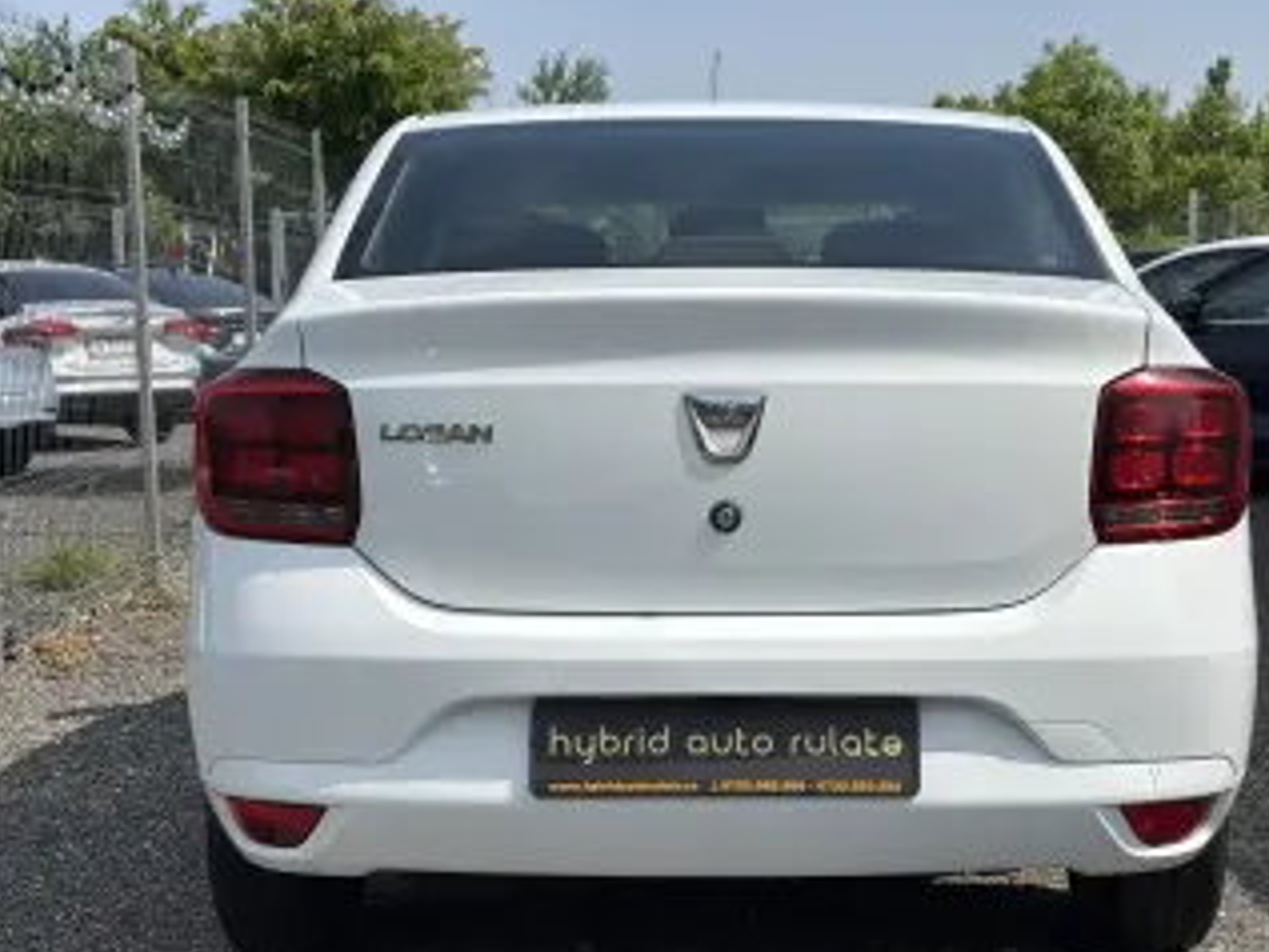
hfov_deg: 32.6
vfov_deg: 24.8
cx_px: 713
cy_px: 520
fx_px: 2164
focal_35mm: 59
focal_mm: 5.96
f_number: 1.6
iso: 32
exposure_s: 1/4065
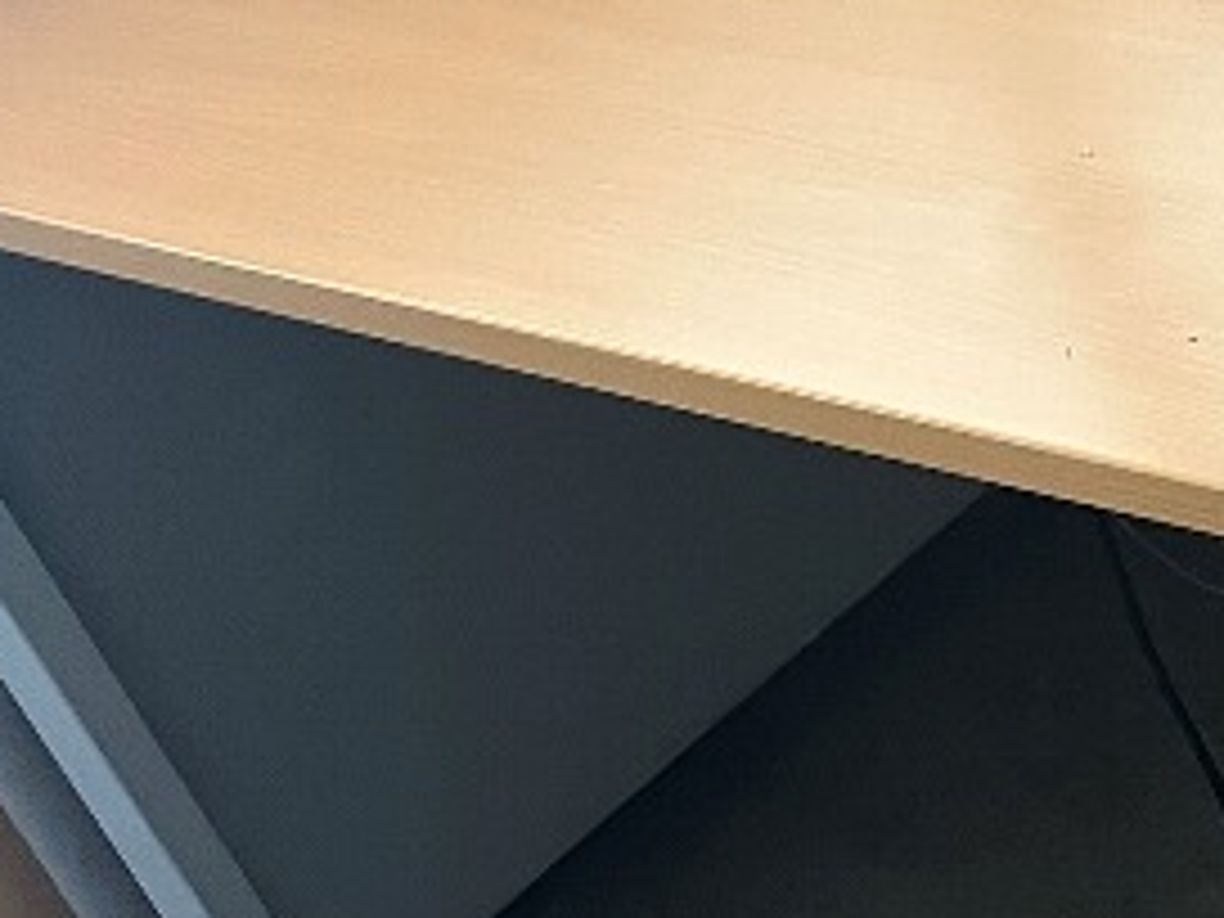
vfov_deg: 15.0
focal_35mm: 98
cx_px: 2097
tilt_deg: -39.0
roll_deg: +8.1
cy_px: 720
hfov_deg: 17.0
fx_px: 3465
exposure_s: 1/58
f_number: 1.6
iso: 320
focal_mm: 5.1
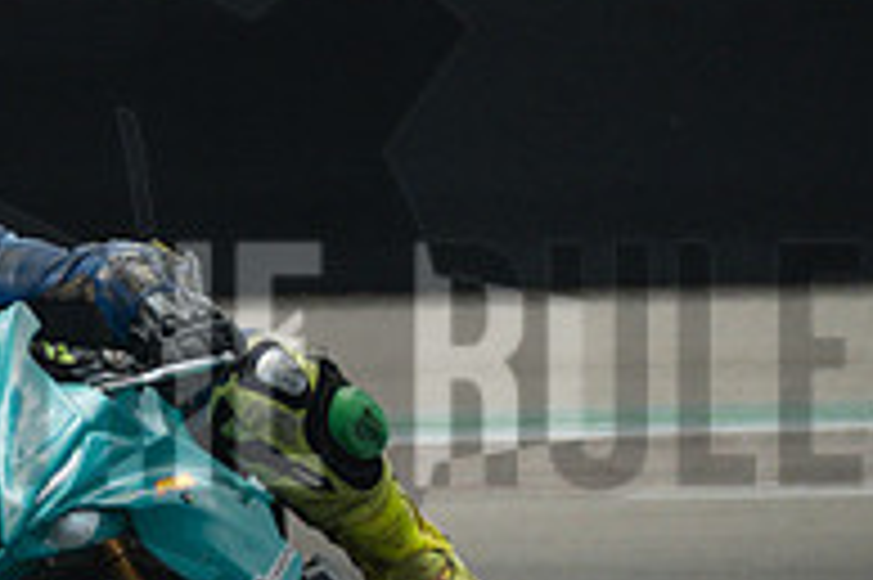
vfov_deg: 0.8
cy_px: 371
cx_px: 32
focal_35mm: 1797
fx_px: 43539
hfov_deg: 1.1
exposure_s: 1/2000
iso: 1600
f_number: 5.6
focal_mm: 400
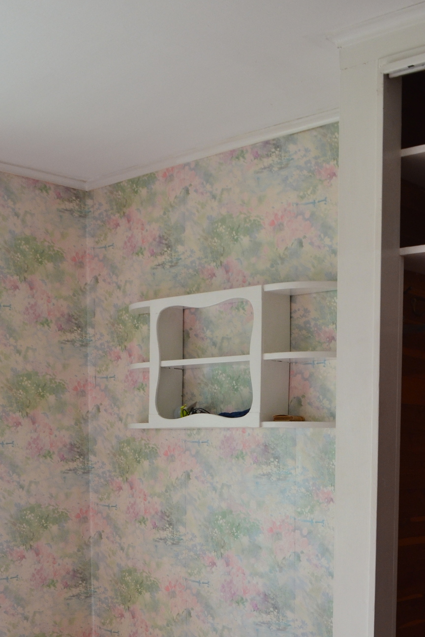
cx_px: 260
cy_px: 520
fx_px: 850
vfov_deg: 39.3
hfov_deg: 28.0
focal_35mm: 48
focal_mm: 18
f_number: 7.1
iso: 400
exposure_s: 1/40
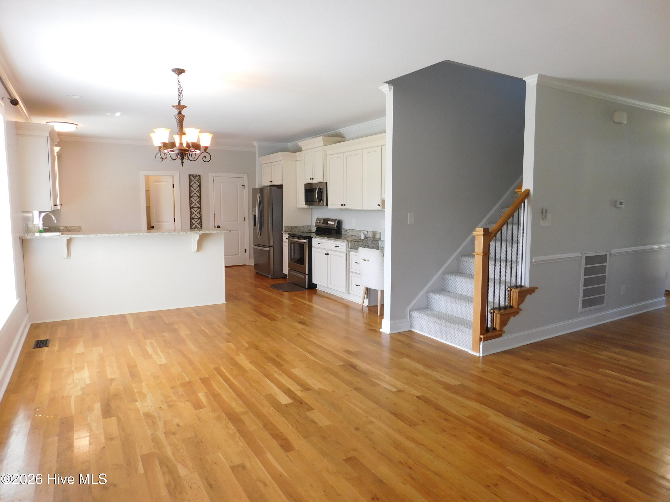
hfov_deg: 73.9
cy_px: 251
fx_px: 445
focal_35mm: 23
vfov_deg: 58.9
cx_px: 335
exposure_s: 1/40
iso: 125
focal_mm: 4
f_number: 3
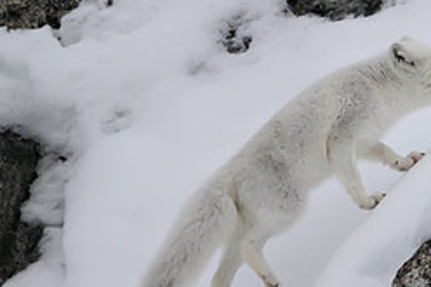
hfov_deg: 1.5
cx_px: 392
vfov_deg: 1.0
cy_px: 135
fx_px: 16606
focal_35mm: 1388
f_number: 4
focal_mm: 560
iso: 2500
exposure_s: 1/1600
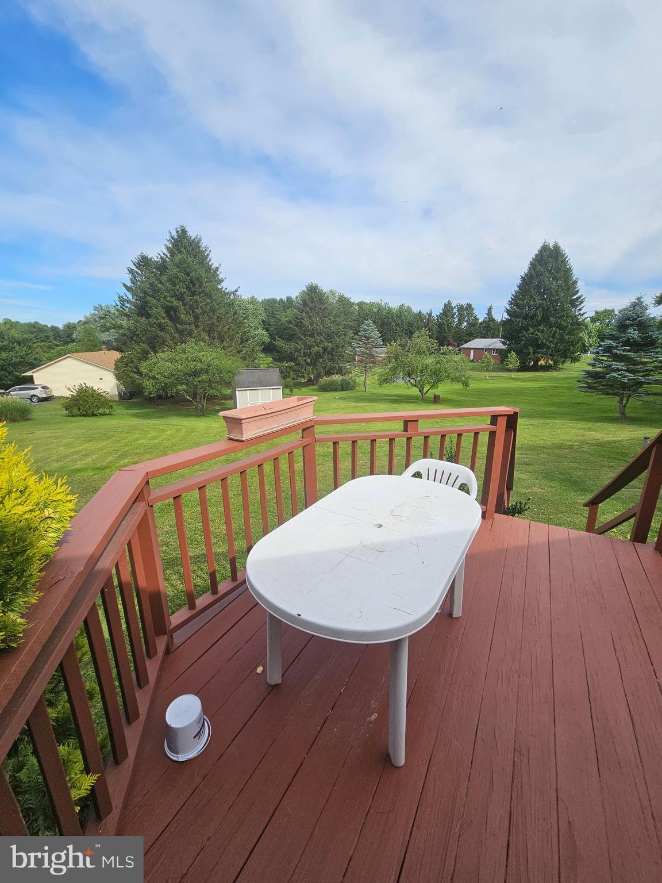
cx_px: 331
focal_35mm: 13
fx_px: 331
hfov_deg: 89.9
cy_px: 442
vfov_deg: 106.2
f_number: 2.2
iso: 50
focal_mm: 2.2
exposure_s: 1/1930
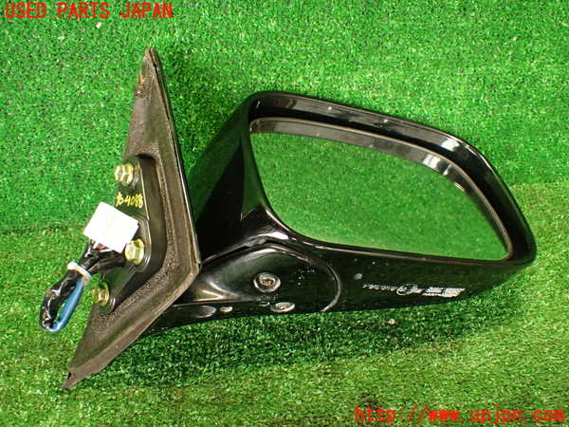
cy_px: 214
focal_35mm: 32
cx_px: 284
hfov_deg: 56.8
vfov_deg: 44.2
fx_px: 526
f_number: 2.4
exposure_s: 1/30
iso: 400
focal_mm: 5.79
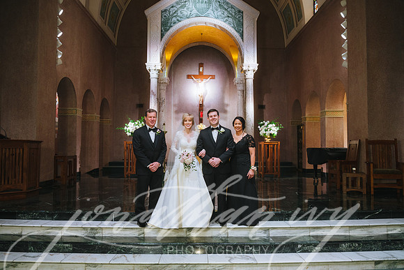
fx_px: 337
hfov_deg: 61.9
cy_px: 135
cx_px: 202
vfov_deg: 43.6
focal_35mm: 30
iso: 1250
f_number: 4
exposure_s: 1/125
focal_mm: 30
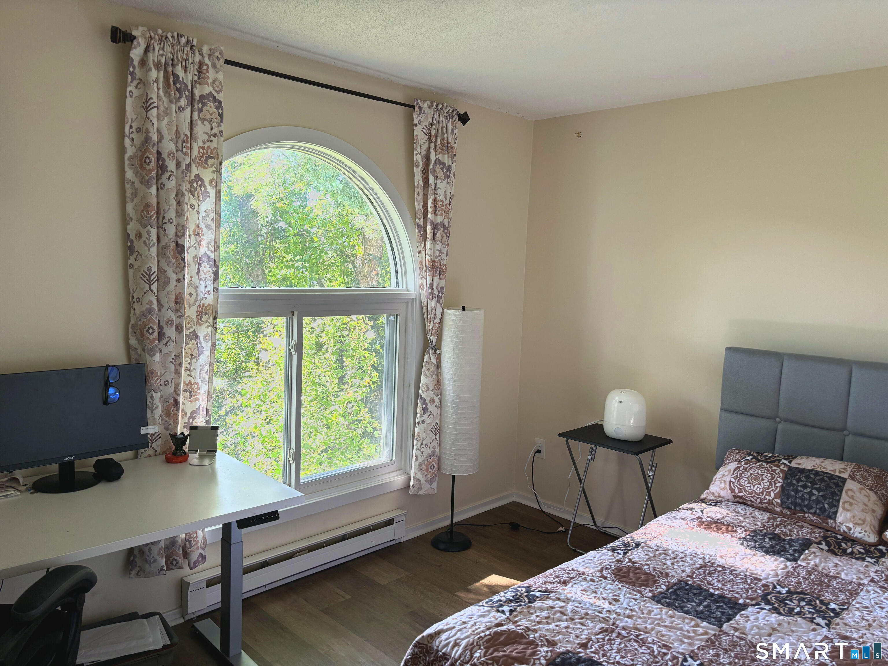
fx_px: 667
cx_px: 444
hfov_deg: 67.3
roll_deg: -2.8
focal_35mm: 26
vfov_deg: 53.1
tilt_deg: -6.8
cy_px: 333
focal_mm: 5.96
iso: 125
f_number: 1.6
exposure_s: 1/120
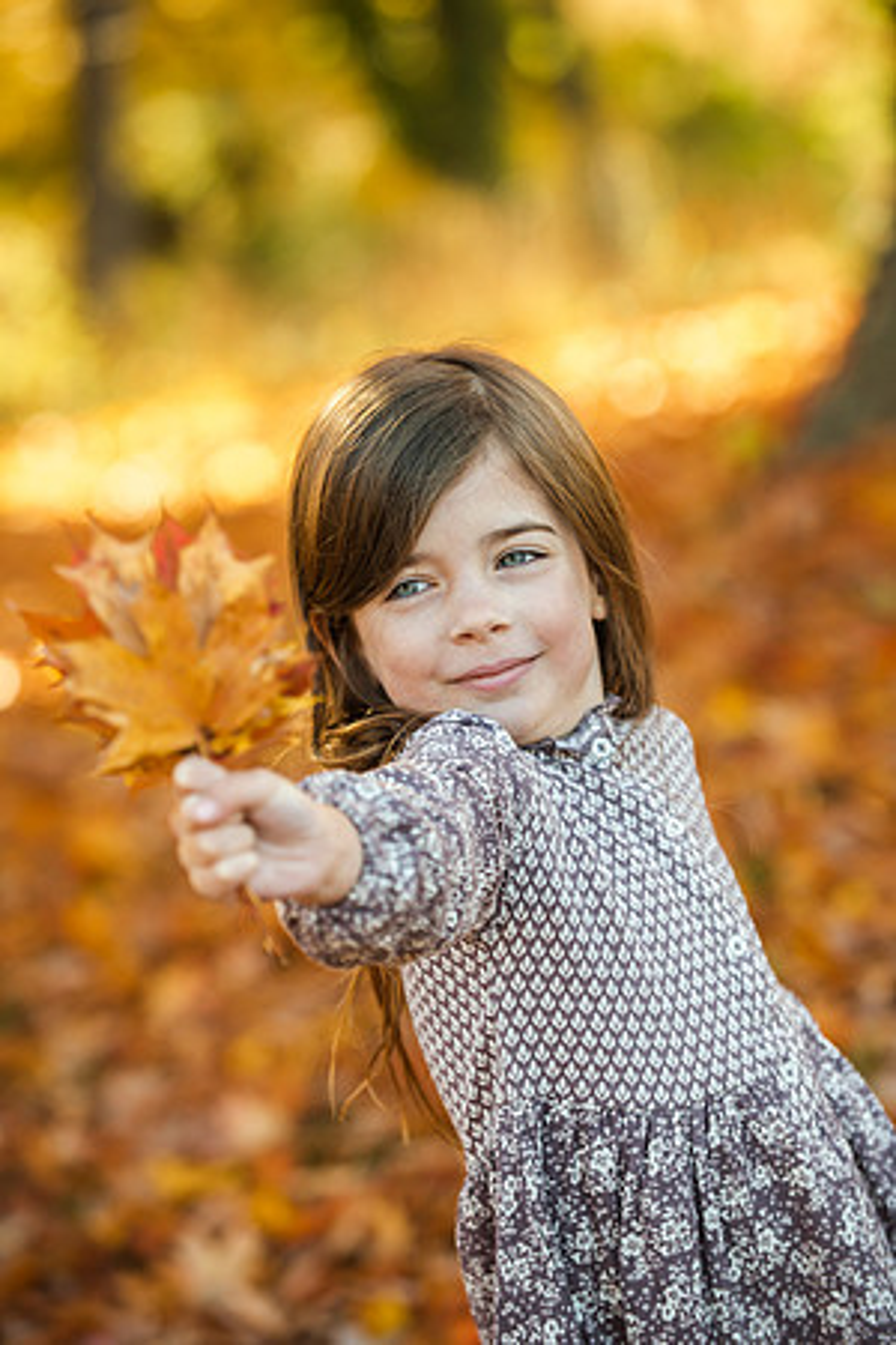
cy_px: 672
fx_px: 4666
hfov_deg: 11.0
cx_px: 448
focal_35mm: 125
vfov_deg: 16.4
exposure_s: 1/320
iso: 500
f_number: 4
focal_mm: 125
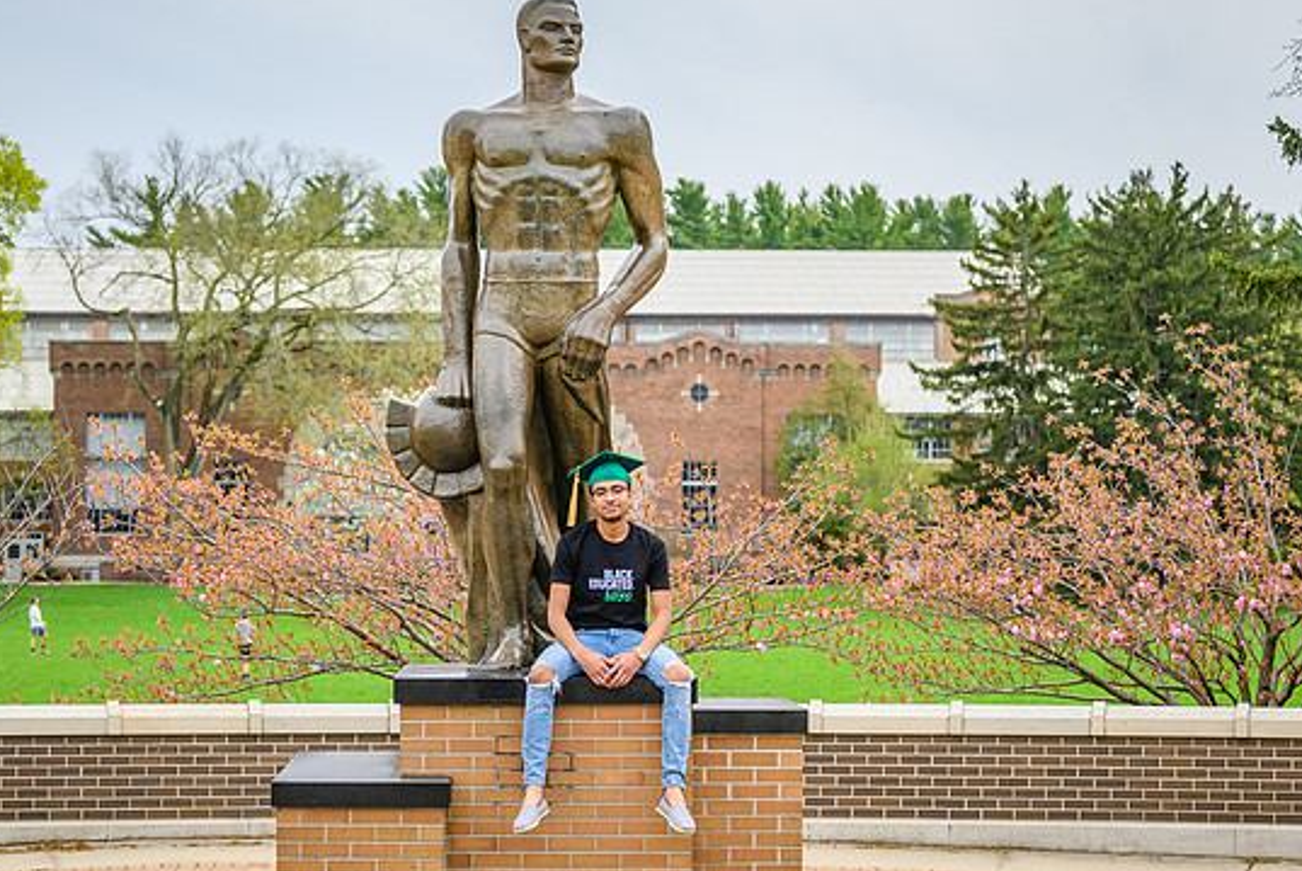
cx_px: 609
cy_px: 397
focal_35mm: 88
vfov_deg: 15.6
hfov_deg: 23.1
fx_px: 3185
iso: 400
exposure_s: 1/1250
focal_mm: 72
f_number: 4
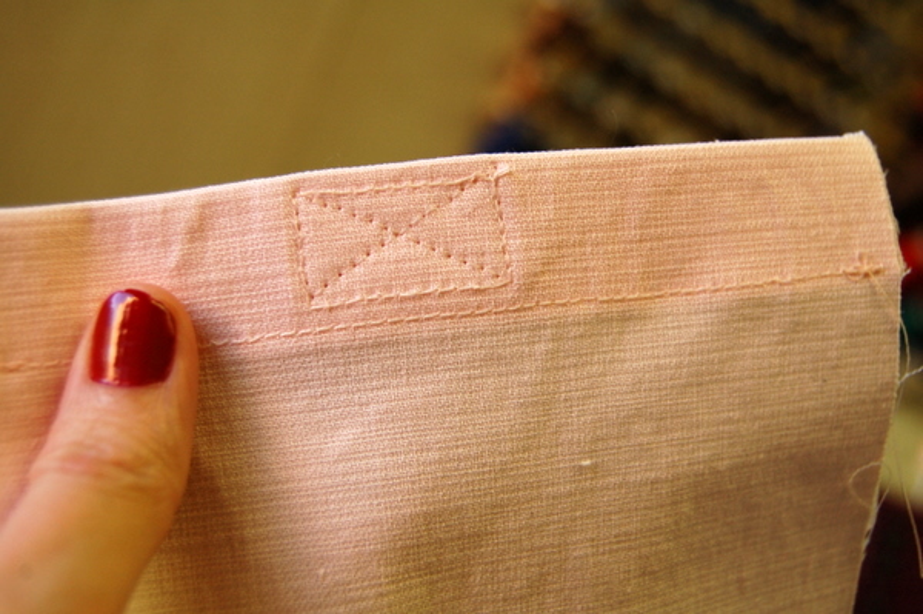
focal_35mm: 52
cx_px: 462
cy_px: 307
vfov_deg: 25.7
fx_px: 1345
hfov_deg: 37.9
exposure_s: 1/100
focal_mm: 35
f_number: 5
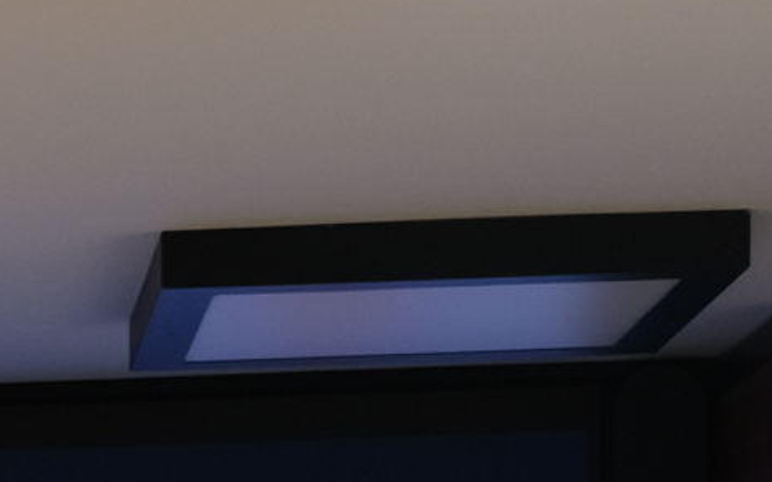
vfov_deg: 5.7
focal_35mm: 217
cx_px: -892
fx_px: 4565
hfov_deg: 9.0
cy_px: 1283
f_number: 3.2
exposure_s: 1/30
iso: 320
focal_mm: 21.4
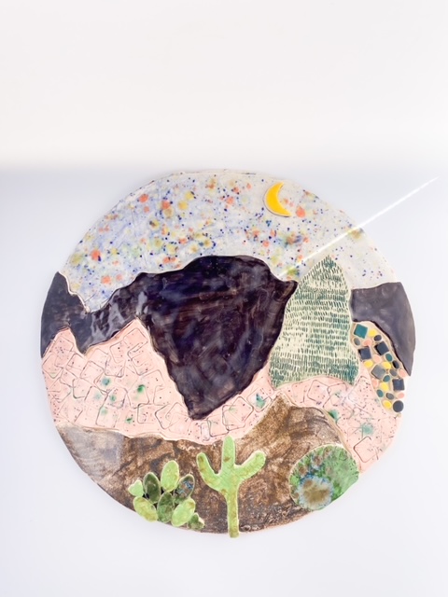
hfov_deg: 53.1
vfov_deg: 67.3
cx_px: 224
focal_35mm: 26
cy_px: 298
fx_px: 449
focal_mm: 4.25
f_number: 1.8
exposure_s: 1/2300
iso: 32
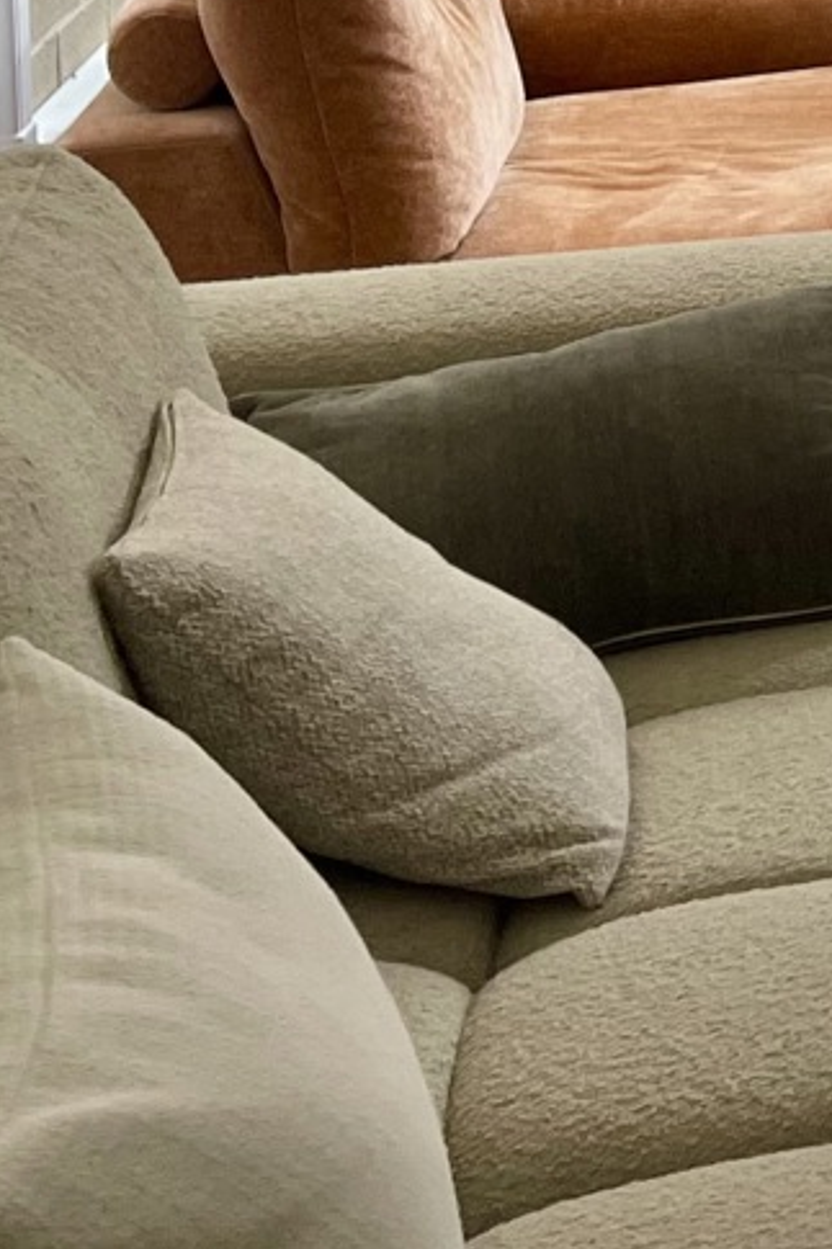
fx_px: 3573
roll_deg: +0.9
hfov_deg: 11.3
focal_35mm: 103
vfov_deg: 18.0
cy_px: -533
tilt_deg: -3.2
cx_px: 1947
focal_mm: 5.1
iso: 80
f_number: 1.6
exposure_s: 1/121
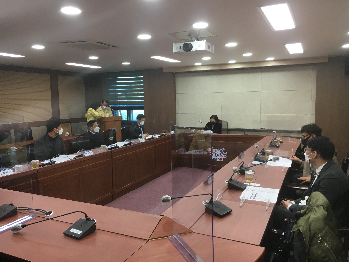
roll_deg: +1.4
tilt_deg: -6.0
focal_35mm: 29
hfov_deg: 61.7
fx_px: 292
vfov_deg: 48.2
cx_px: 174
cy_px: 131
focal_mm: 4.15
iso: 32
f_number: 2.2
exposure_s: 1/30
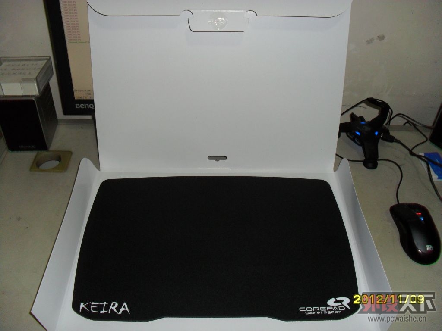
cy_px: 166
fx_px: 447
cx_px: 221
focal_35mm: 35
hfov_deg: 52.6
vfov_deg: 40.7
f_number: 3.2
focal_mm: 6.3
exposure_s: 1/45
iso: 200
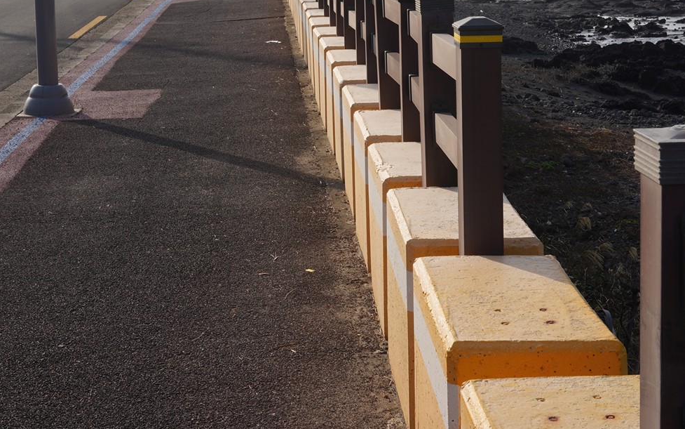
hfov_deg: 28.1
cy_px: 46
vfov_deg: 17.6
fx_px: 1363
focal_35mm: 73
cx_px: 273
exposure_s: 1/100
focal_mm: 35
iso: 100
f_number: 14
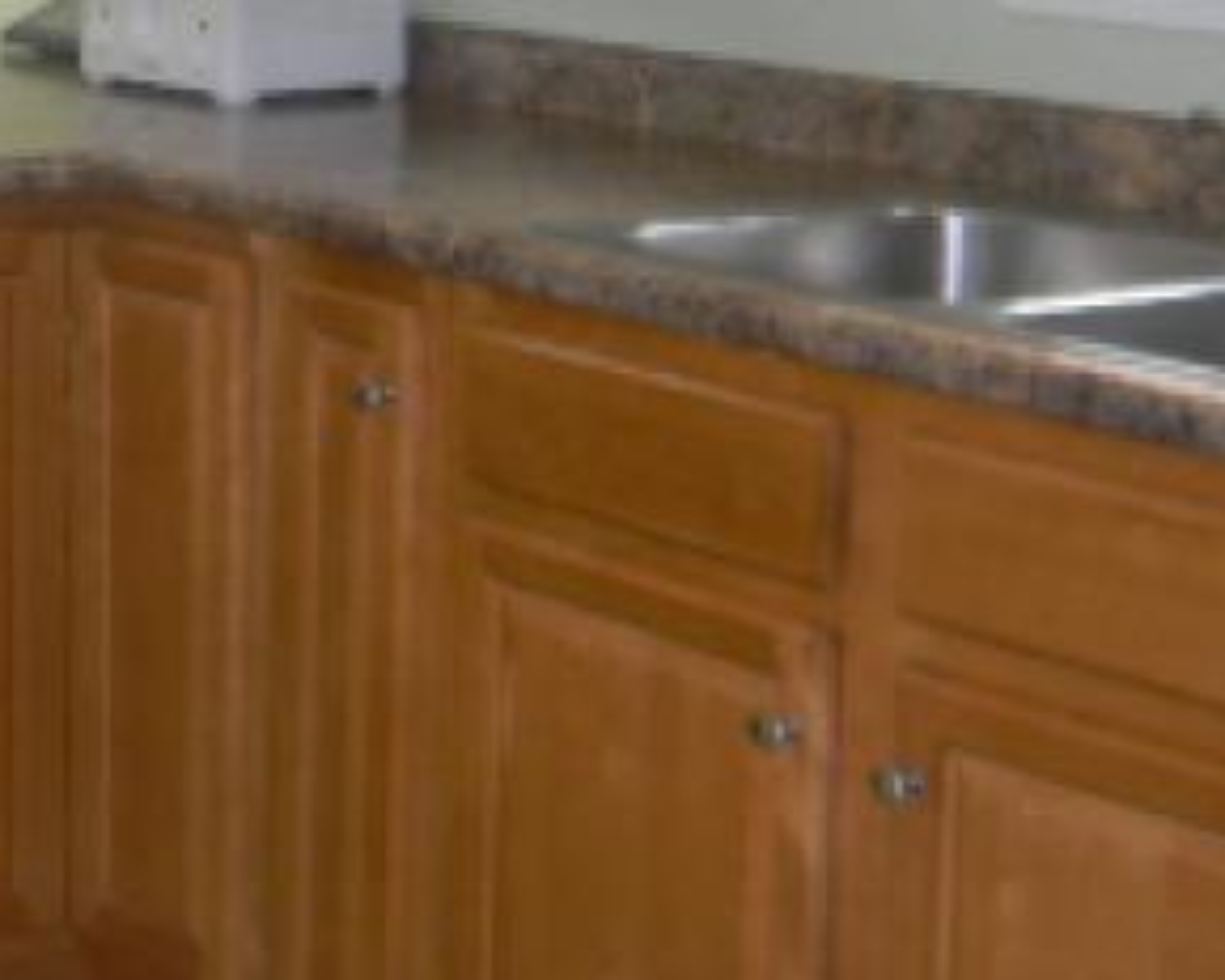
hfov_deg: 17.7
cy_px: 104
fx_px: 3516
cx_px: -632
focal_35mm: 97
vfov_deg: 15.7
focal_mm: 5
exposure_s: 1/42.7
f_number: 3.5
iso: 112
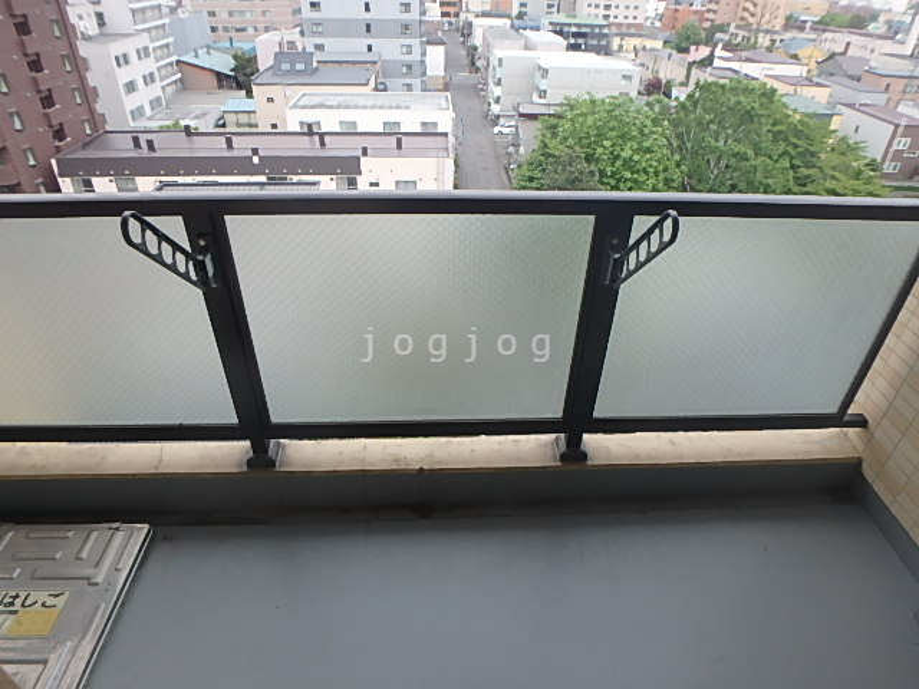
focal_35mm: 21
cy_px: 344
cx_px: 460
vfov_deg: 63.4
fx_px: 558
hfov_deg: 79.0
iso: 125
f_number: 3.5
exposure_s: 1/200
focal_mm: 3.7
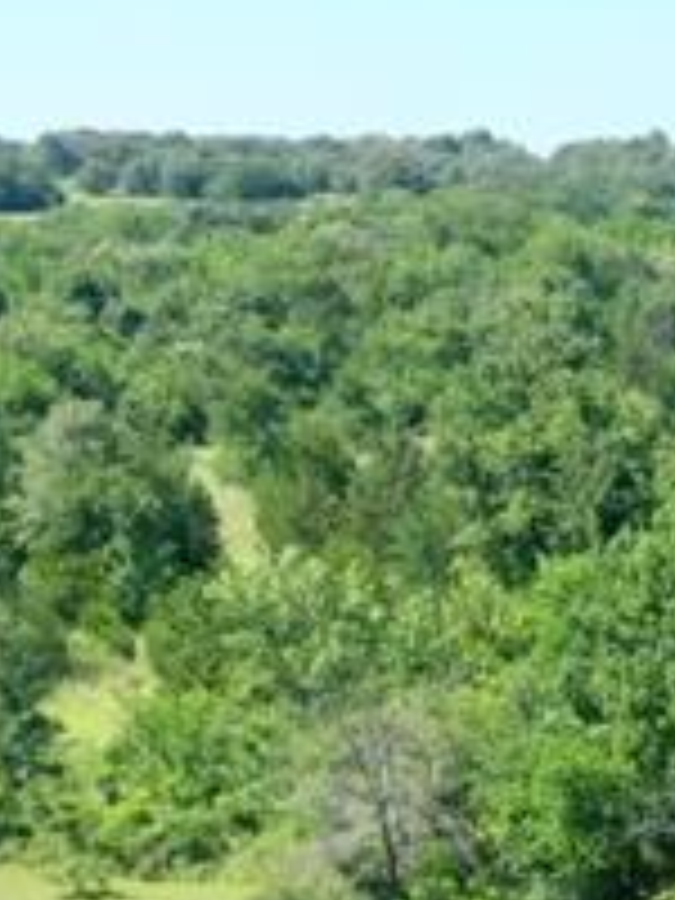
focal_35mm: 138
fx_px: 3588
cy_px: 1004
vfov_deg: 14.0
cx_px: 1179
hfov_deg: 10.2
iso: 100
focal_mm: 10.26
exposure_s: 1/320
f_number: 5
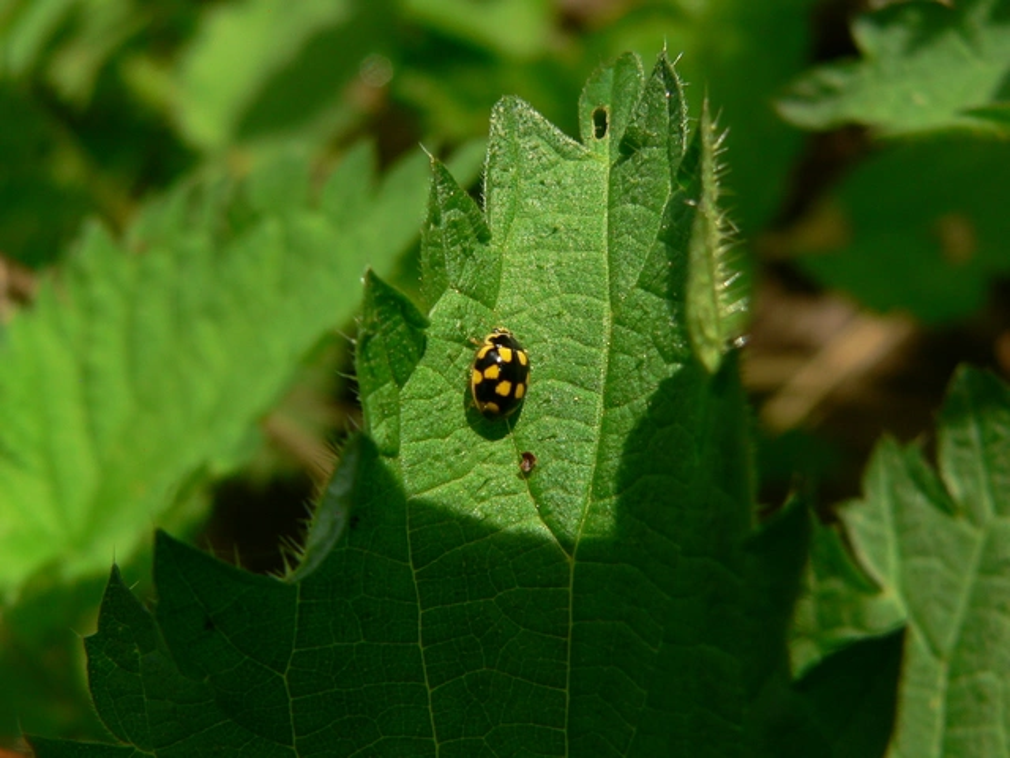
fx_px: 1838
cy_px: 379
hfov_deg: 30.7
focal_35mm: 63
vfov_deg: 23.3
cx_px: 505
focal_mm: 10.5
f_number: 4
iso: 80
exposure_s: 1/320
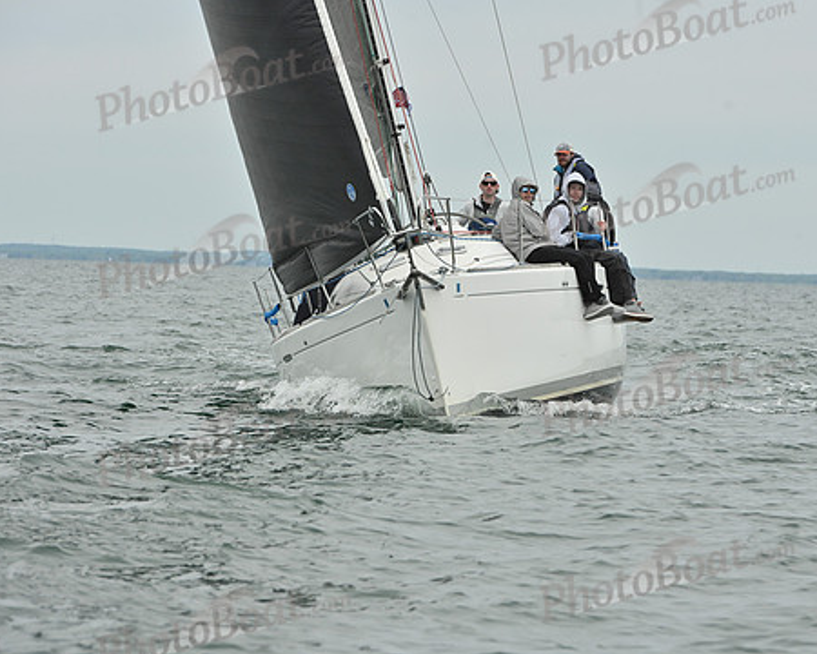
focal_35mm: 242
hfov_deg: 8.0
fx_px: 5852
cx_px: 447
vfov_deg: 6.4
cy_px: 321
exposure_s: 1/1250
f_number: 10
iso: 320
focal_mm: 200
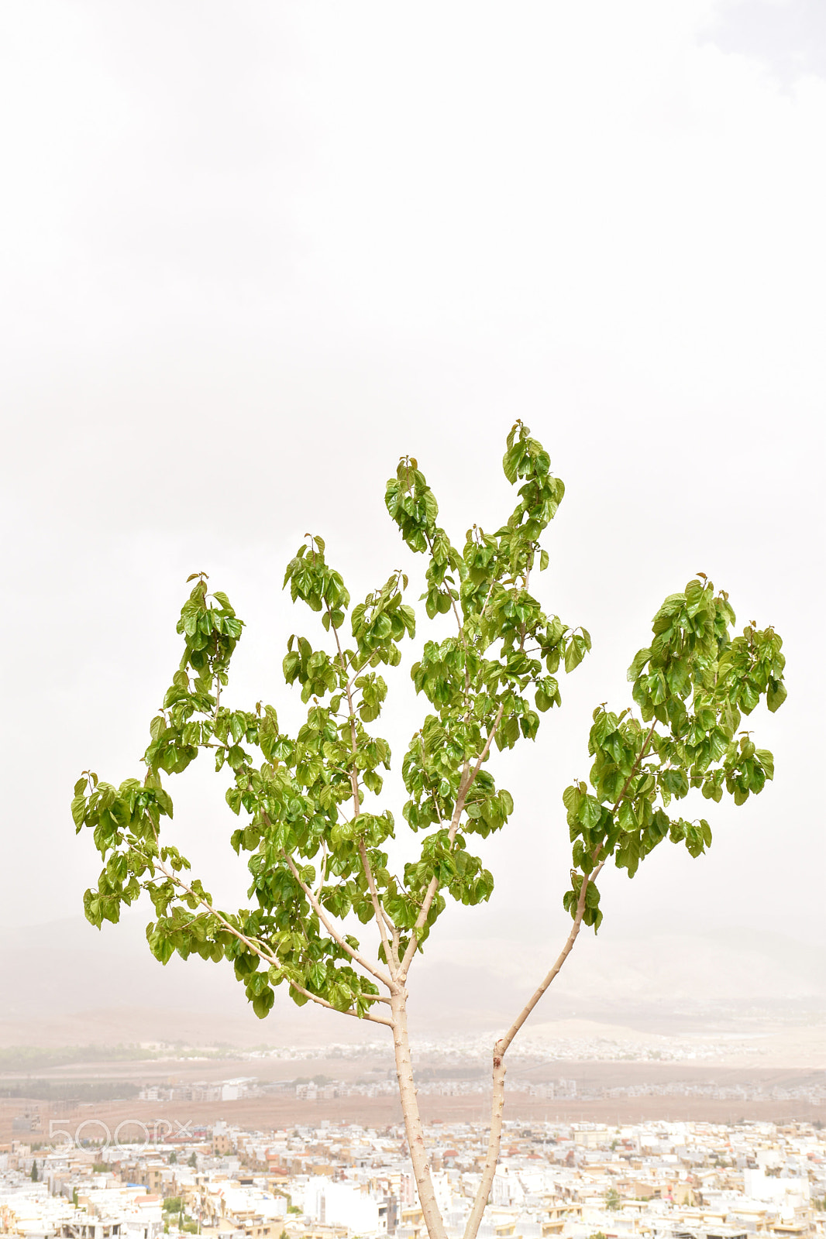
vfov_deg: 29.9
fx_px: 2324
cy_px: 620
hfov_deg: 20.2
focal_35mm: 68
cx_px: 413
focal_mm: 45
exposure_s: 1/200
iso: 200
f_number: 8
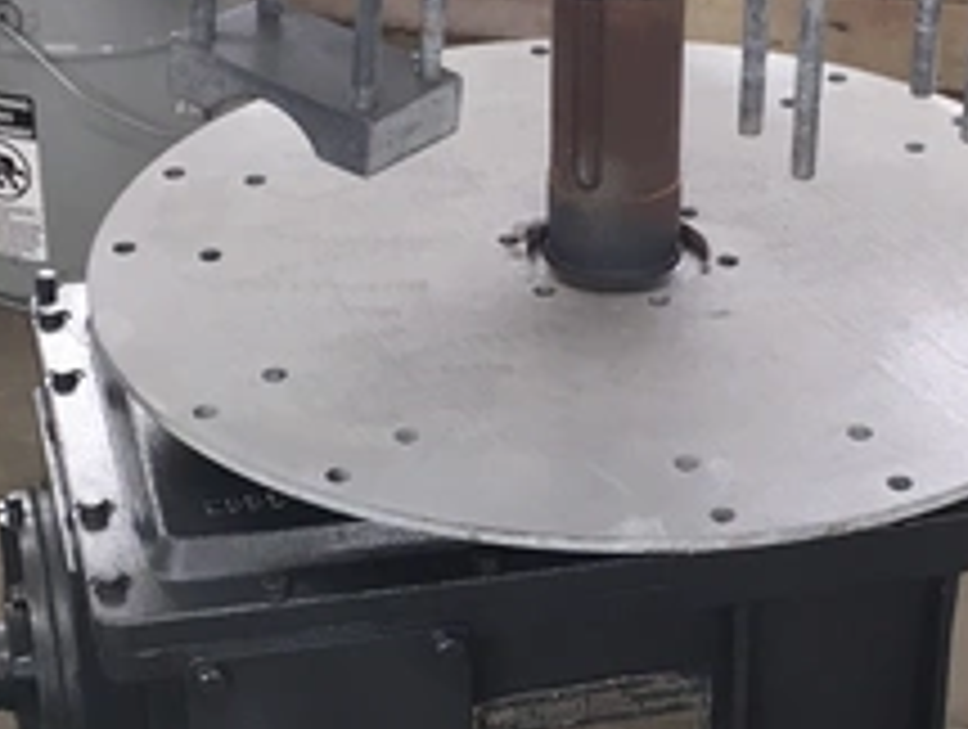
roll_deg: +0.0
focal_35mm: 101
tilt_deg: -31.7
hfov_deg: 19.4
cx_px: 581
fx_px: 2829
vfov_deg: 14.6
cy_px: 556
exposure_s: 1/30
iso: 64
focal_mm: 4.15
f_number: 2.2
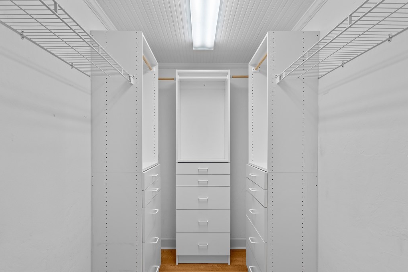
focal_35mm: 17
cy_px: 141
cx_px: 206
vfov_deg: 70.4
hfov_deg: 93.3
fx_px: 193
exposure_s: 1/8
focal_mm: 16
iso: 640
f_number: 9
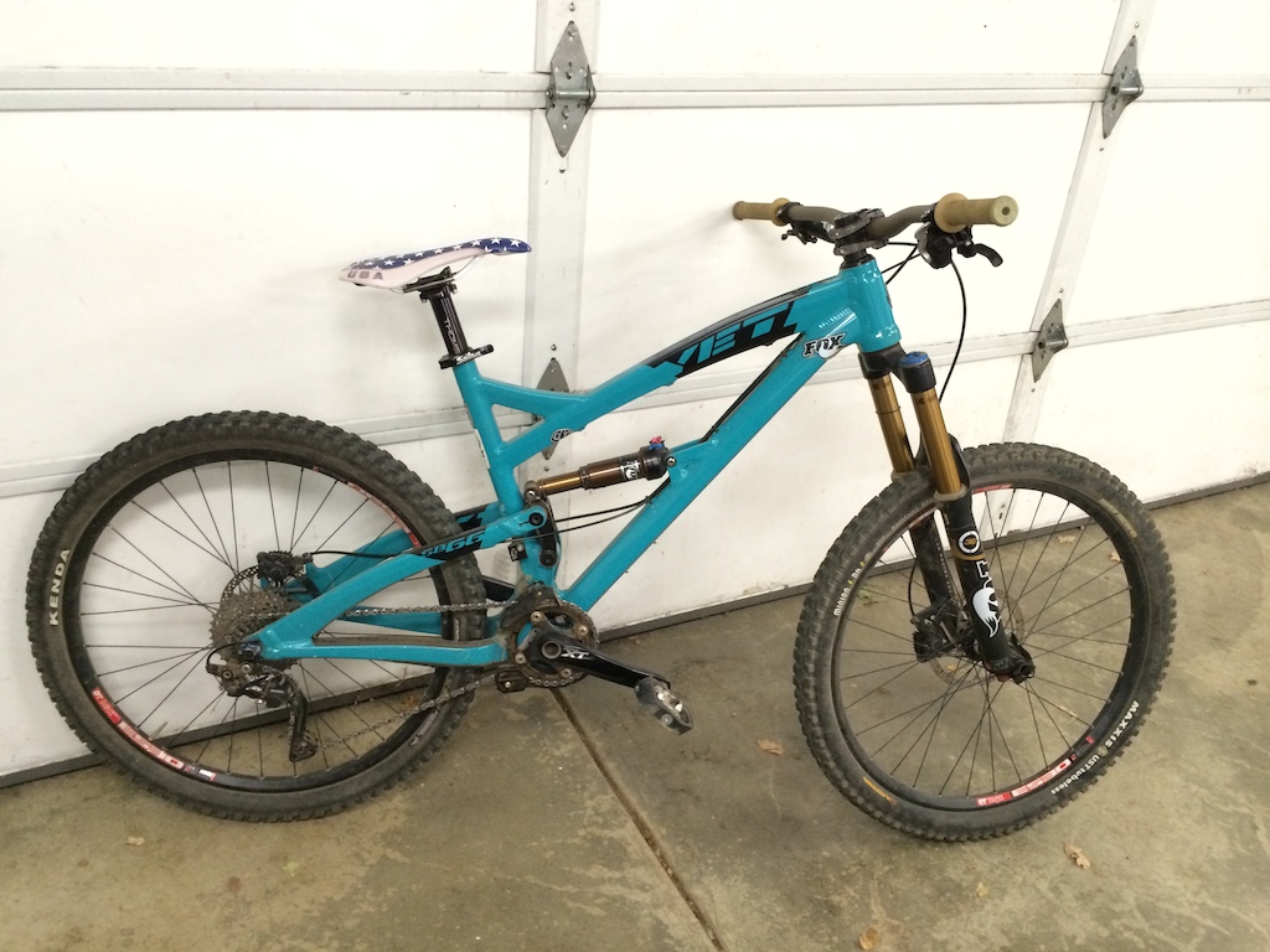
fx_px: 1101
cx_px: 635
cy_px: 476
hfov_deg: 60.0
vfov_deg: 46.8
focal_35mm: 30
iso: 320
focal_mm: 4.12
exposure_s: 1/24
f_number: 2.2
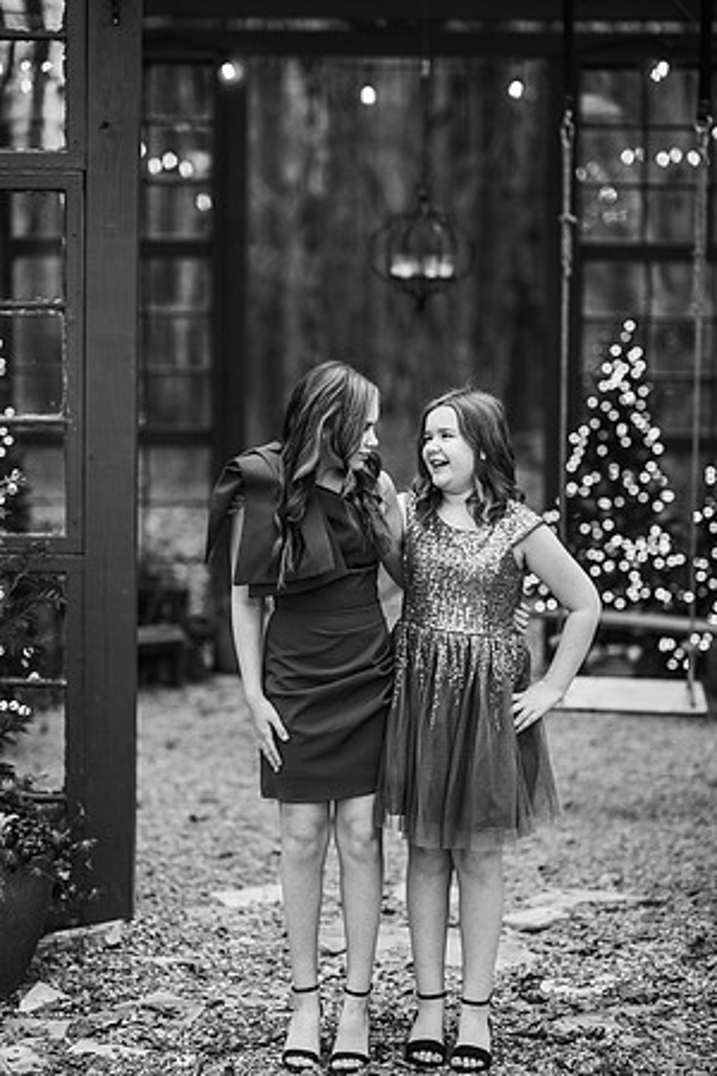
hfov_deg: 16.1
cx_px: 358
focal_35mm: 85
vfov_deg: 23.9
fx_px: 2539
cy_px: 538
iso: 200
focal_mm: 85
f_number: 2
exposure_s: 1/200
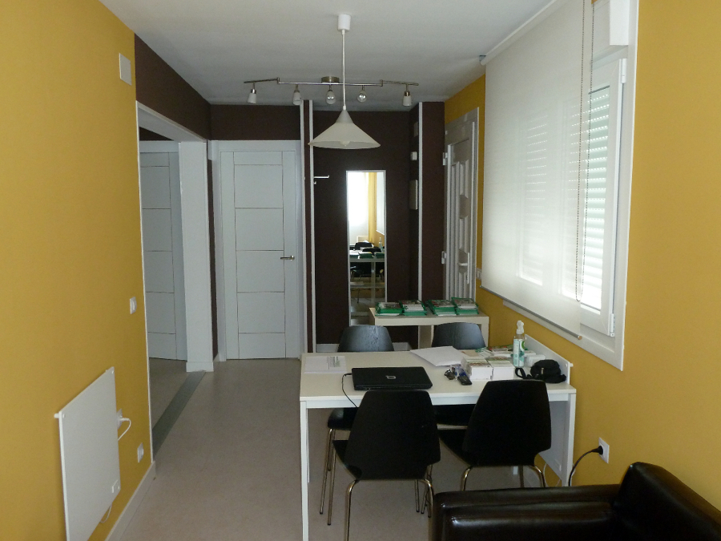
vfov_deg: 48.2
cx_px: 360
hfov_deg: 61.7
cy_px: 270
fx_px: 604
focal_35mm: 29
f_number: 3.4
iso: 250
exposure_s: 1/30
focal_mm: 4.7
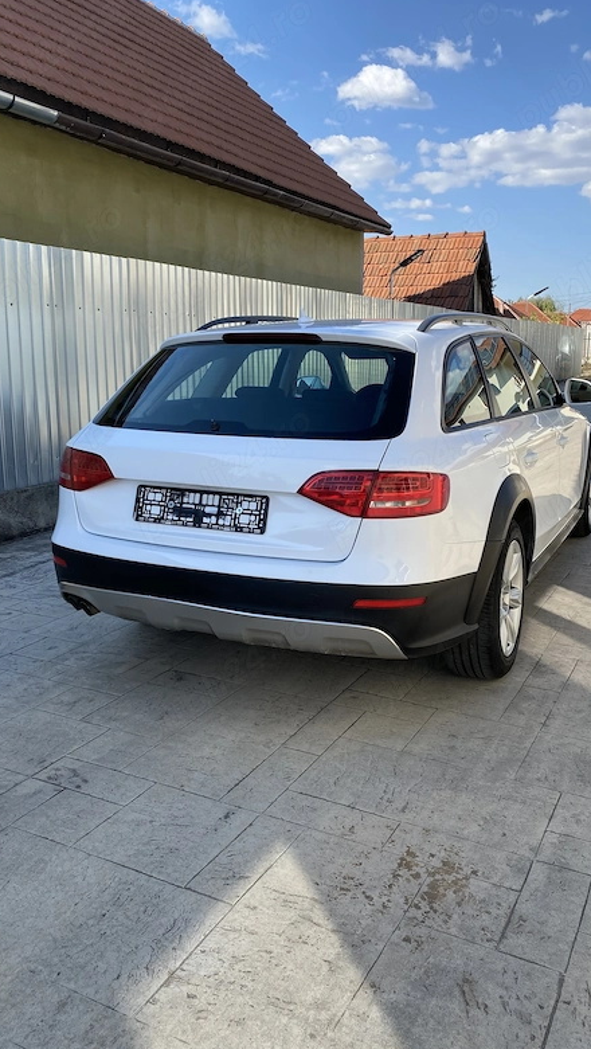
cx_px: 318
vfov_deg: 66.0
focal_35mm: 29
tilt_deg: -10.0
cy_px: 520
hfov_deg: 40.2
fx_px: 807
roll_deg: -0.1
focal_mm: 4.25
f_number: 1.8
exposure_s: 1/1330
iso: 32
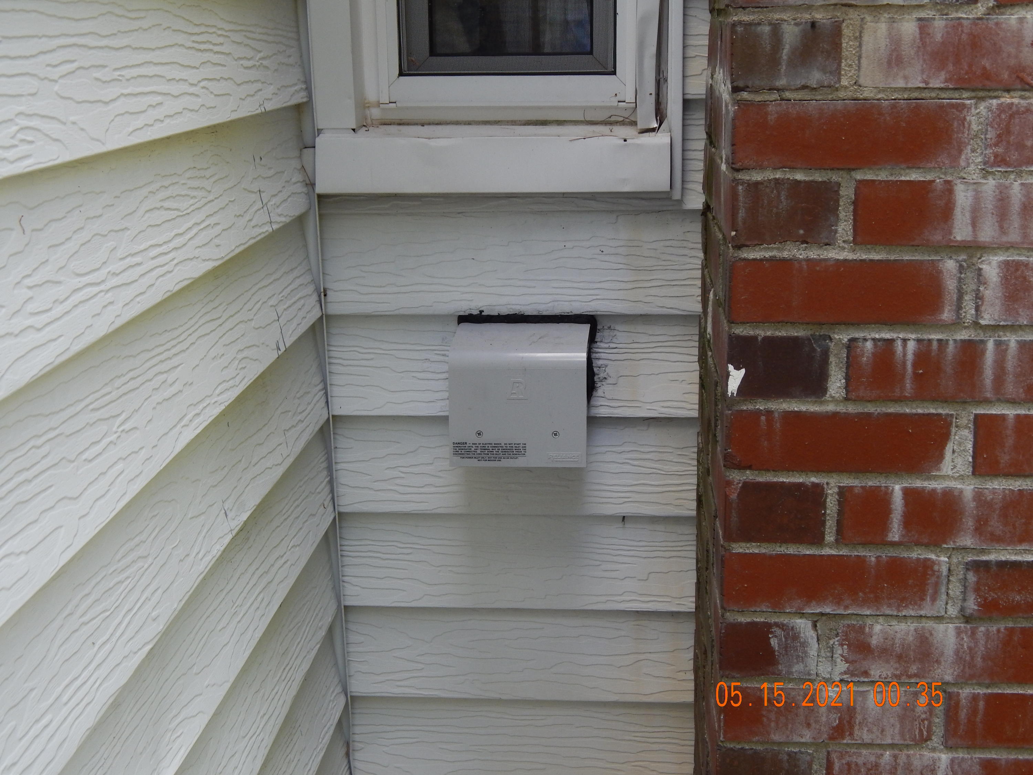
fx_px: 1462
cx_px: 516
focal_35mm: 49
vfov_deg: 29.7
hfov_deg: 38.9
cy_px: 388
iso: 140
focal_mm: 8.6
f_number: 3.7
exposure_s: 1/250
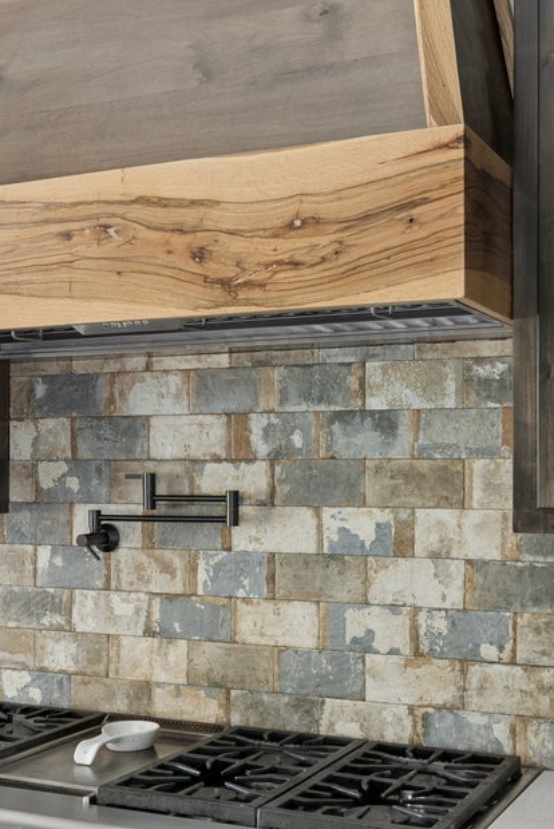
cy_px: 485
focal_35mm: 52
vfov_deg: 38.1
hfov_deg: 25.8
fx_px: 1199
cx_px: 163
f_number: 8
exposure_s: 1.6
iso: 200
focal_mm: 21
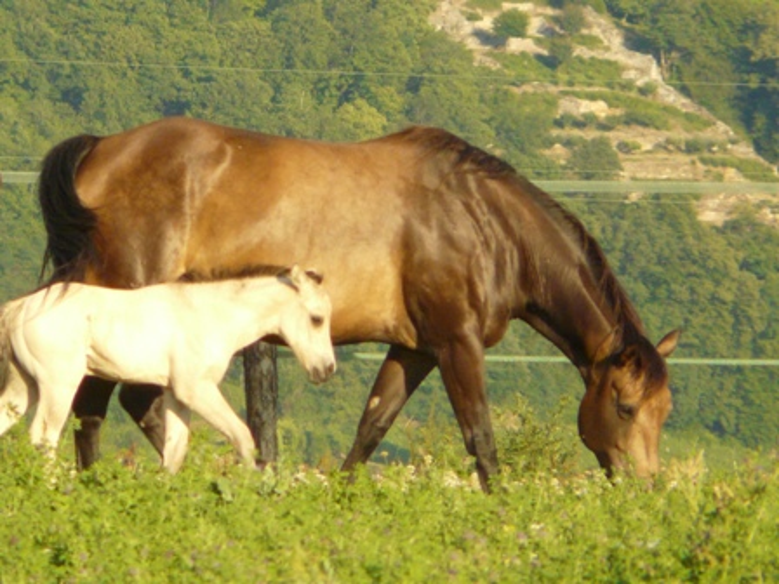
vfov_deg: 3.0
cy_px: 292
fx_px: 11342
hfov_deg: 3.9
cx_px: 390
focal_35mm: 504
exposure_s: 1/400
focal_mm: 82.8
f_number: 5.6
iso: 200
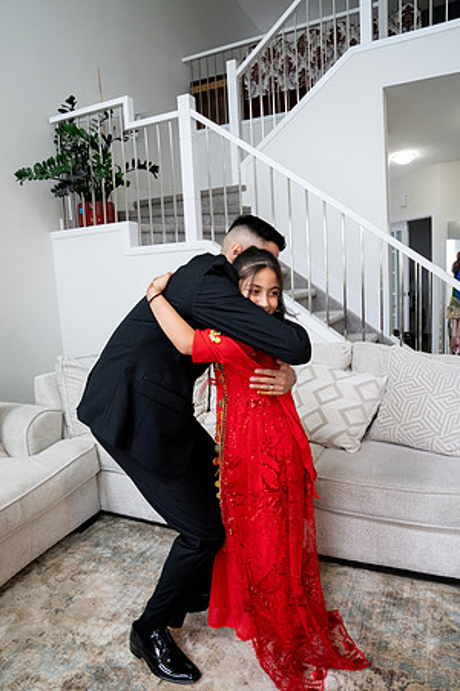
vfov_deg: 73.7
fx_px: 460
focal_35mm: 24
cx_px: 230
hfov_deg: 53.1
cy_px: 346
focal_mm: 24
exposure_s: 1/160
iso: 5000
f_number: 9
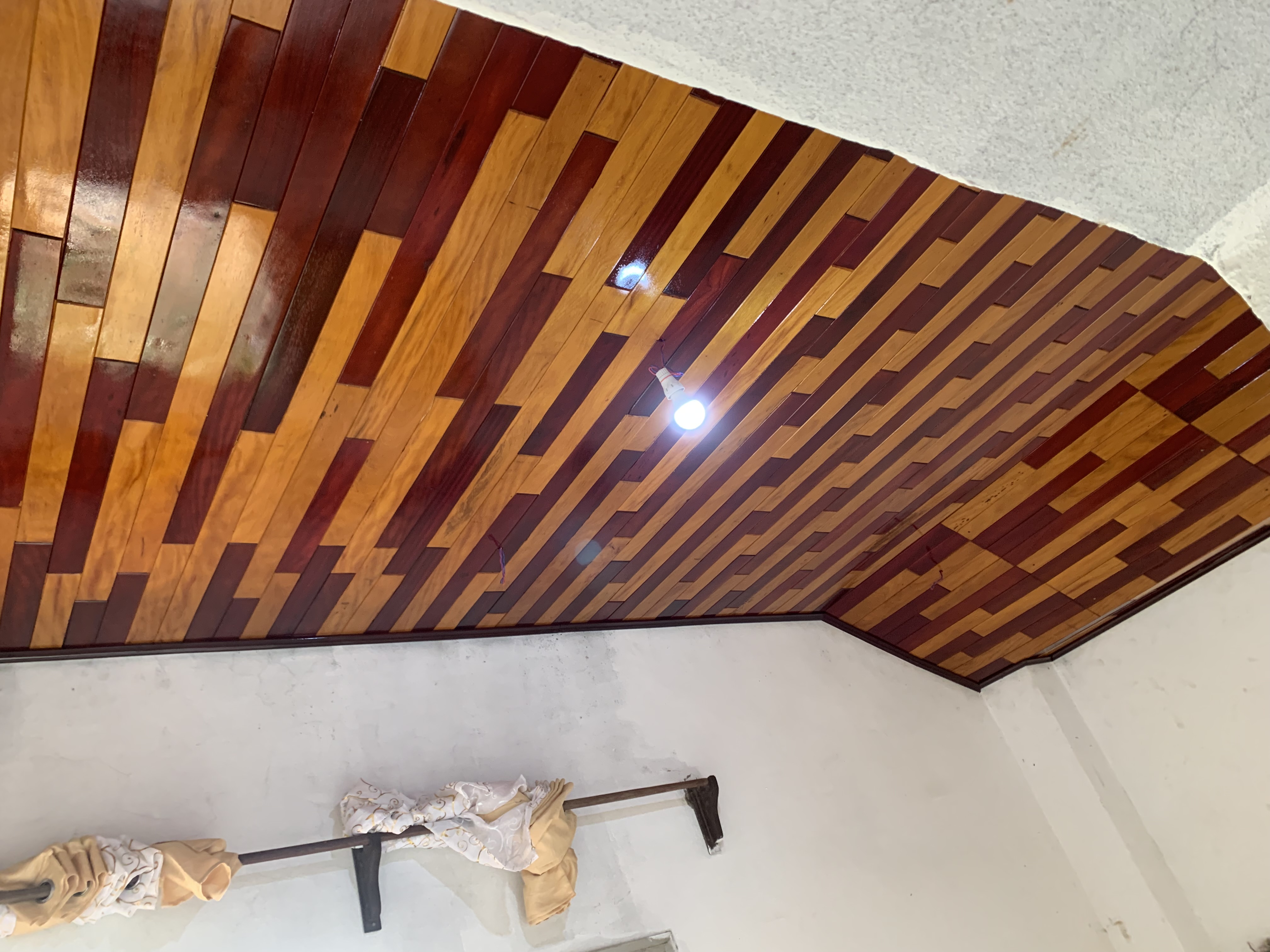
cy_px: 476
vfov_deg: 53.1
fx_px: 954
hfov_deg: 67.3
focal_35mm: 26
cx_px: 635
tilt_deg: +26.5
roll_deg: +21.5
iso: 200
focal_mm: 4.25
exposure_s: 1/60
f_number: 1.8
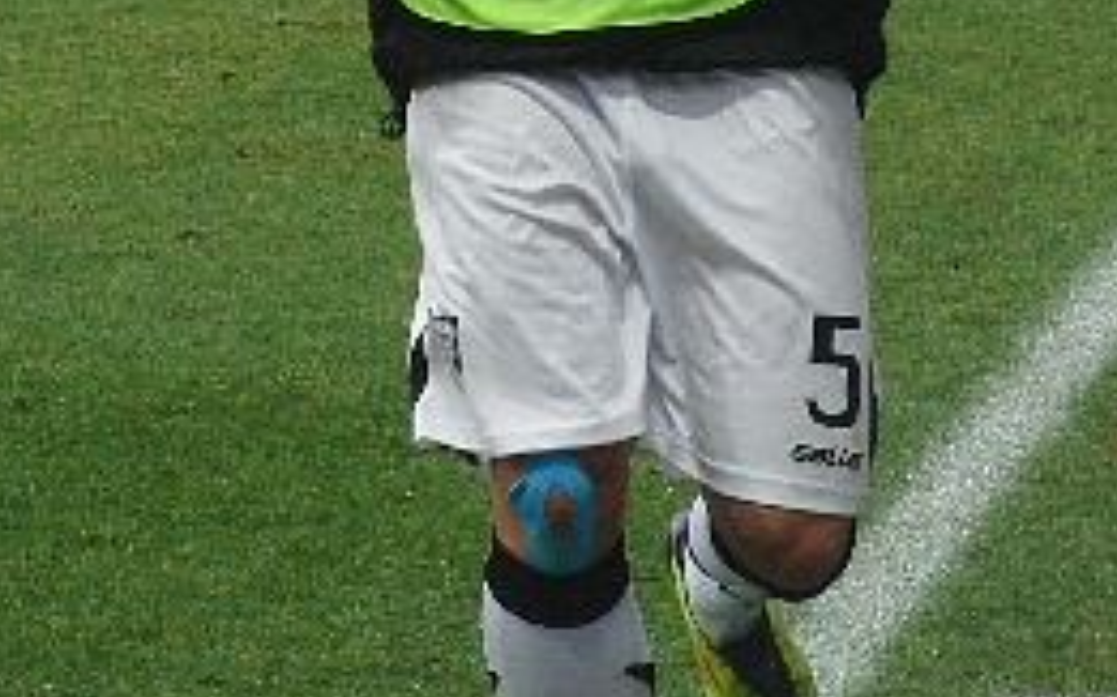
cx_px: -193
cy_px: -269
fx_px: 11535
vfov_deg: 3.5
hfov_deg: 5.5
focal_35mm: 379
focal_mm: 23.28
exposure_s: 1/250
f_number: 4.3
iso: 400
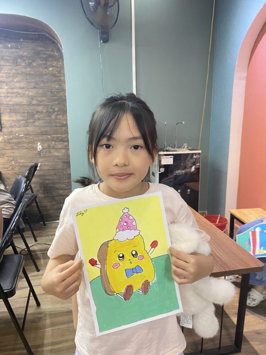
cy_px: 178
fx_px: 266
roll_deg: +0.0
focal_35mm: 26
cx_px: 133
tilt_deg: -12.4
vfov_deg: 67.3
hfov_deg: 53.1
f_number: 1.8
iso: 80
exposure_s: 1/50
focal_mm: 4.25
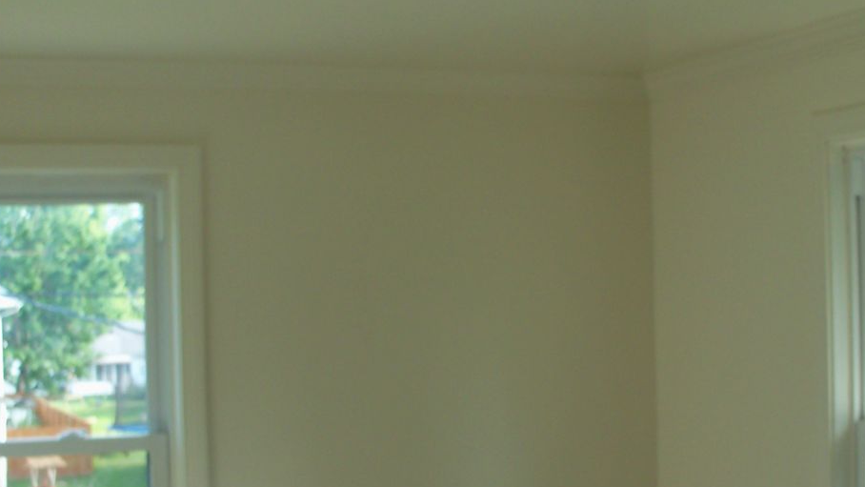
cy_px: 351
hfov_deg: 33.3
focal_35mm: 63
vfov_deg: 19.0
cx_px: 456
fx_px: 1445
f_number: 3
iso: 64
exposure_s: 1/50
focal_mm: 6.3
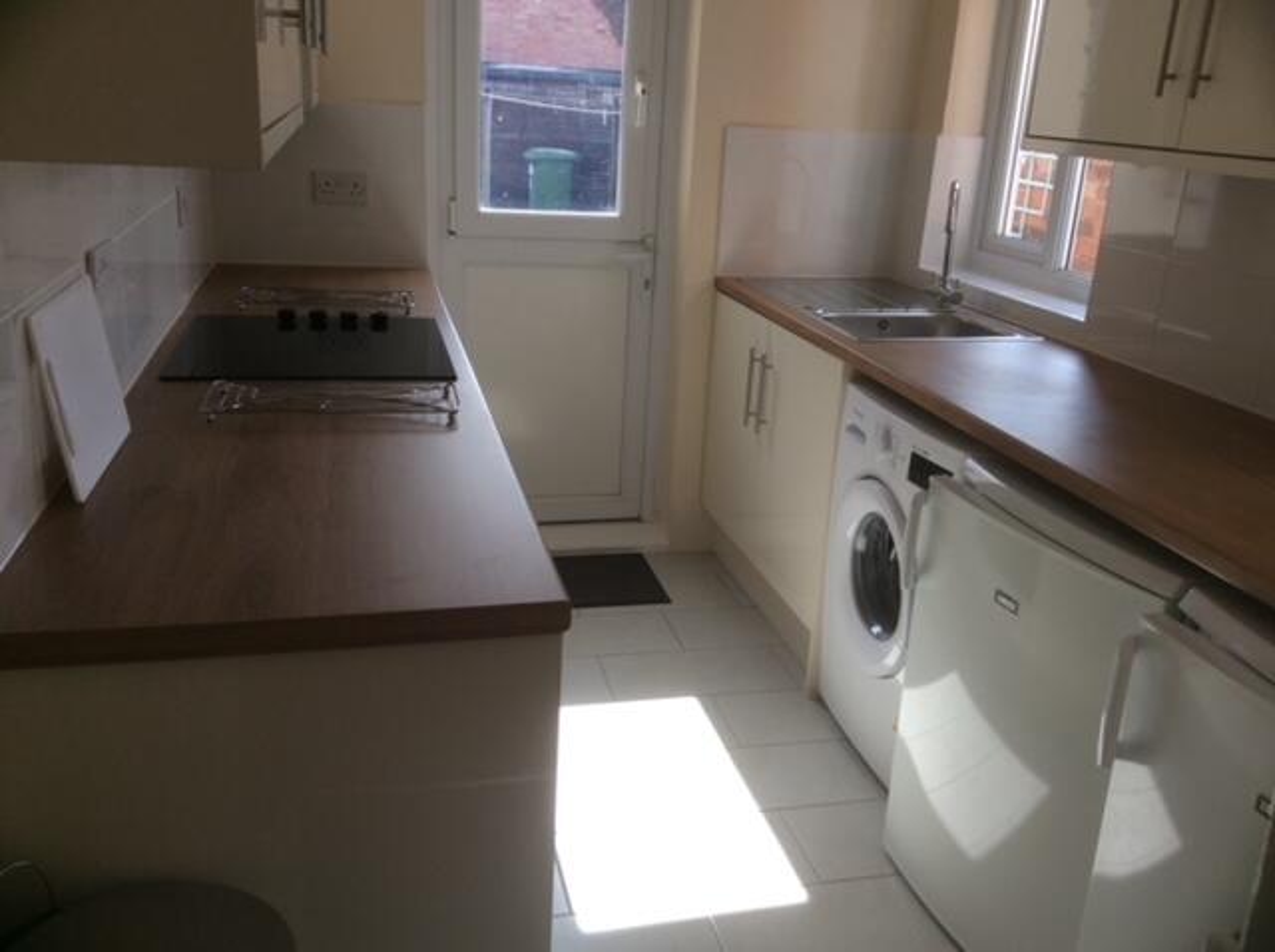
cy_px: 476
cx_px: 638
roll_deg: -2.0
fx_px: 1177
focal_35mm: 32
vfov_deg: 44.1
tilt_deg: -18.8
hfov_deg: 56.9
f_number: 2.4
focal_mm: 3.3
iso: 32
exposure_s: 1/199
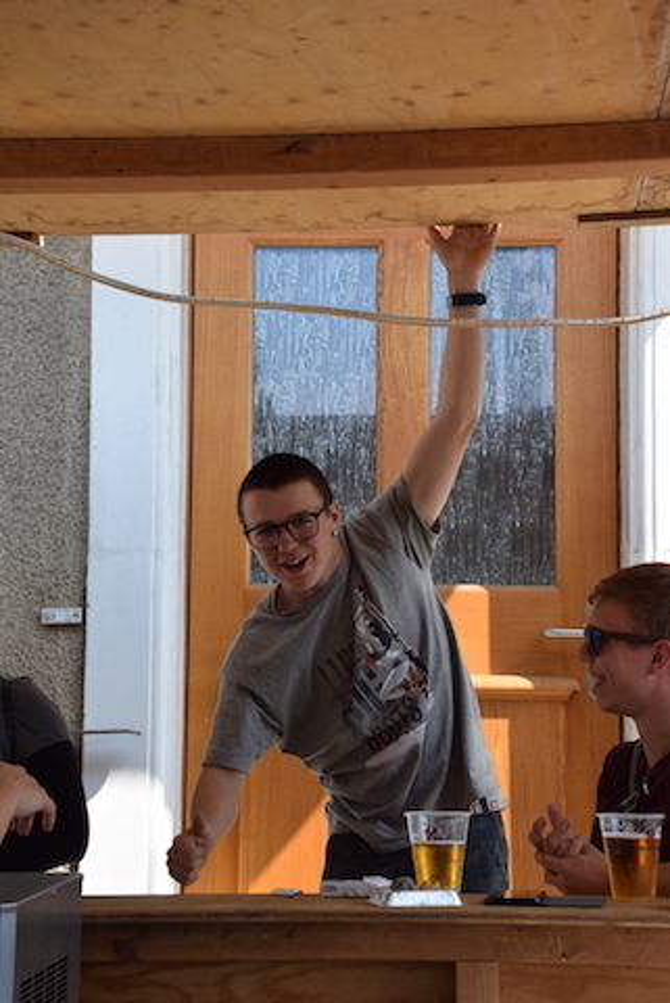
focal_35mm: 75
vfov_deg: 27.0
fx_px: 2089
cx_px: 335
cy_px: 502
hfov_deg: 18.2
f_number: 8
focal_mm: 50
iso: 220
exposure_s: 1/250
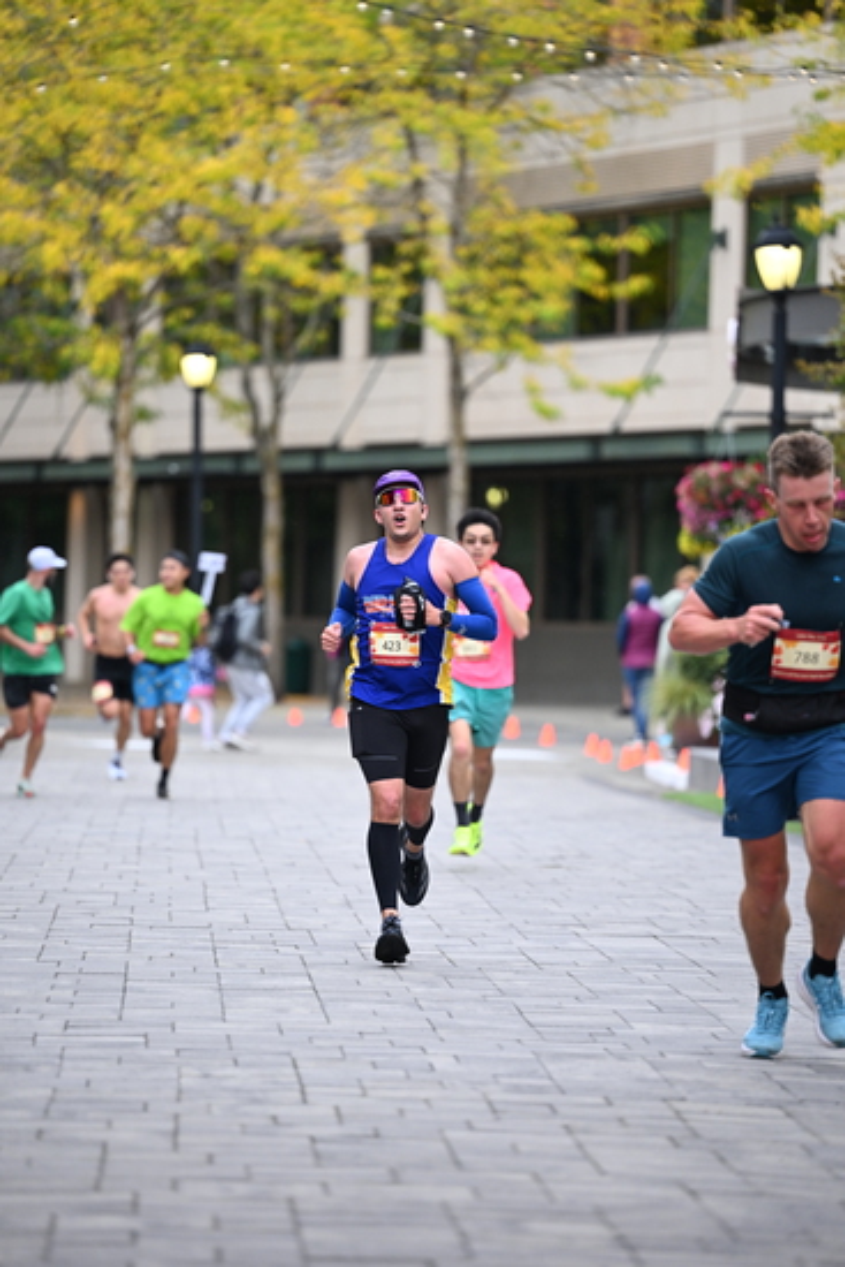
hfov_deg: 7.9
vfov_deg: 11.7
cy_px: 634
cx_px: 422
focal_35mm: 175
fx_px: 6157
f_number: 2.8
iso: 1000
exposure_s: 1/1600
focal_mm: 175
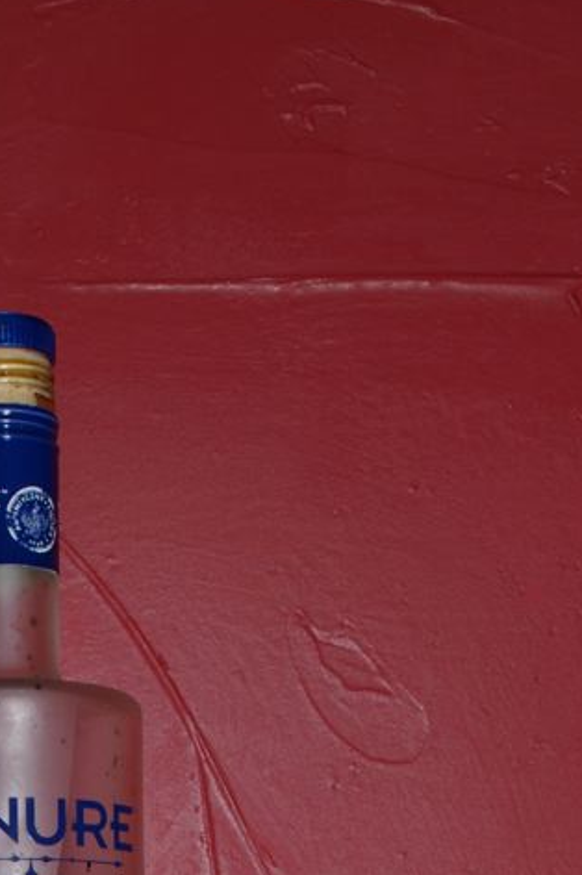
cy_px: 985
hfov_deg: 15.6
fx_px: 2073
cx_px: -34
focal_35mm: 85
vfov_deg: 22.4
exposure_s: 1/30
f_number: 13
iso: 200
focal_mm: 21
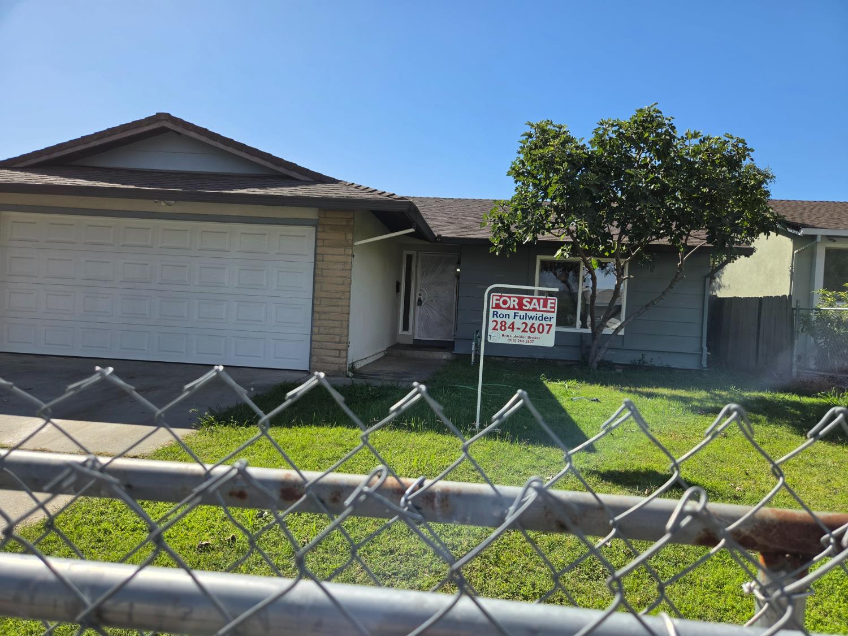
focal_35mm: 23
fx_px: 563
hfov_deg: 73.9
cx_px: 424
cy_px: 318
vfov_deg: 58.9
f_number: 1.8
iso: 80
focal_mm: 5.4
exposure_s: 1/3647
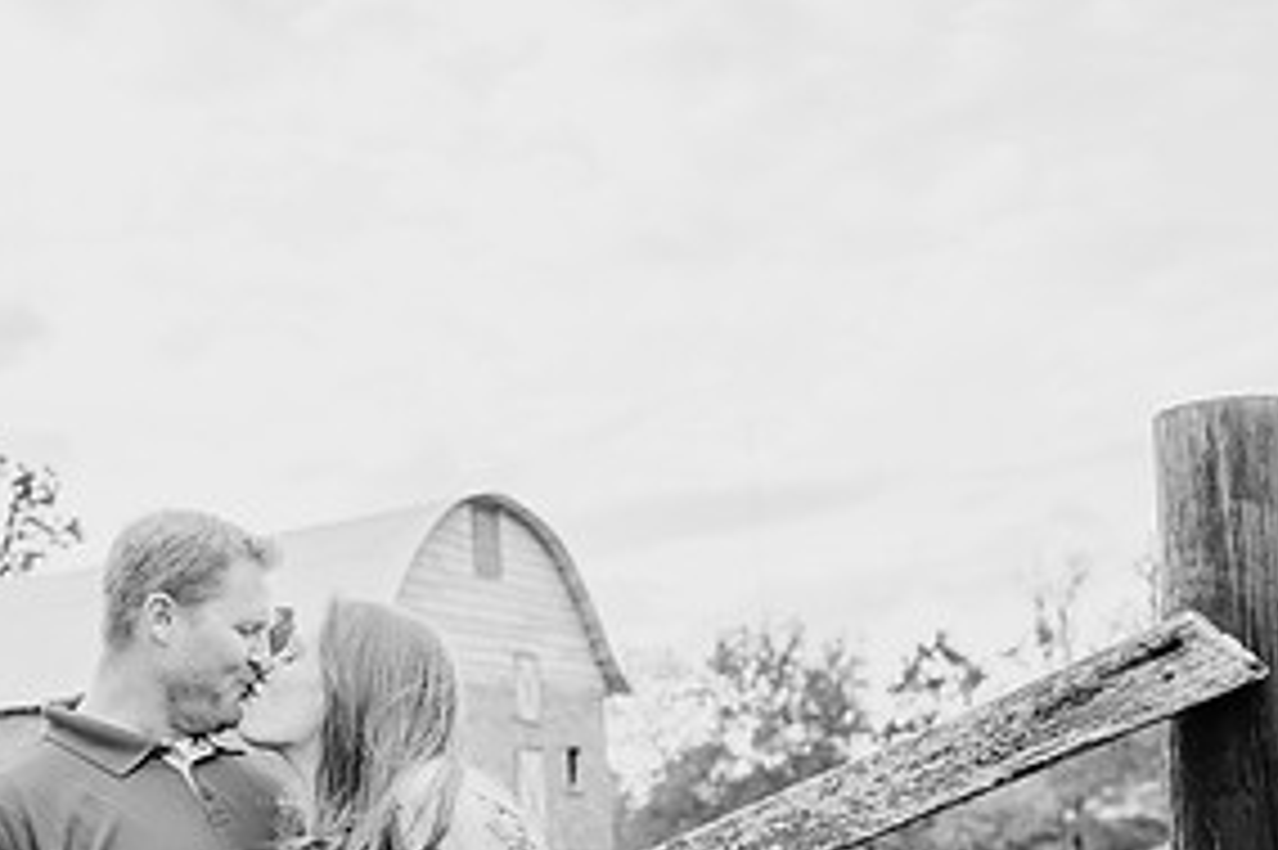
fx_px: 1738
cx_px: 310
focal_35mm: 49
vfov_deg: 26.8
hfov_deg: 39.2
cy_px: 717
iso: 160
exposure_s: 1/500
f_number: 2.8
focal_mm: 24
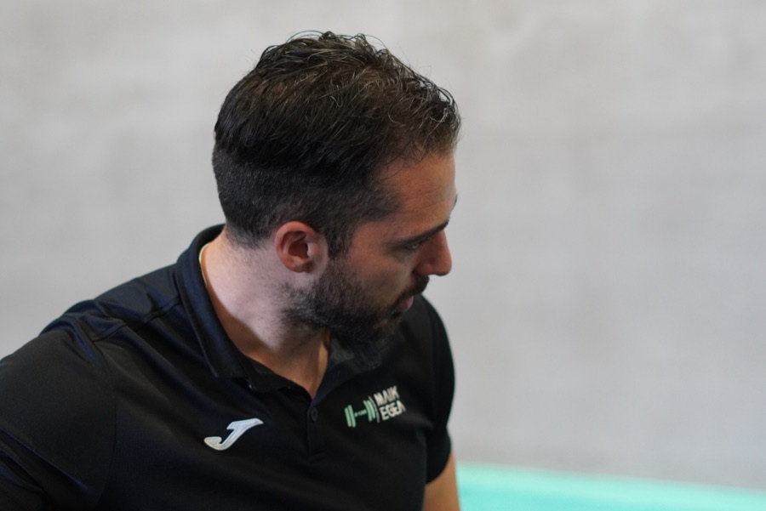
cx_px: 383
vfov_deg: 18.2
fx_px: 1597
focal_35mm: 75
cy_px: 256
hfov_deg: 27.0
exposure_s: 1/160
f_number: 2.2
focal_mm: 50
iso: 1600
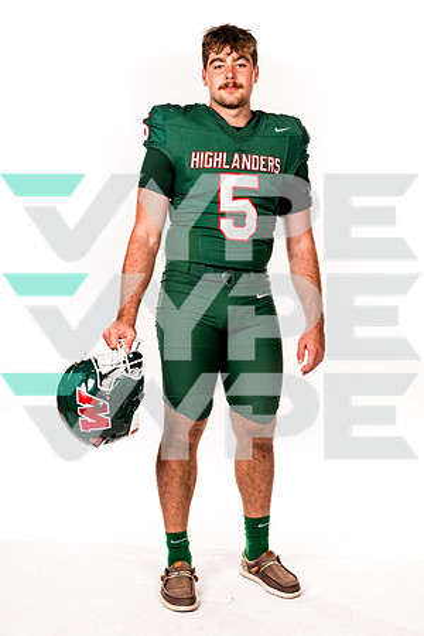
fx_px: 972
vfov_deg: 36.2
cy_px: 318
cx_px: 212
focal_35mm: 55
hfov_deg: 24.6
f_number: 8
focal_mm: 55
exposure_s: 1/400
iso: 800
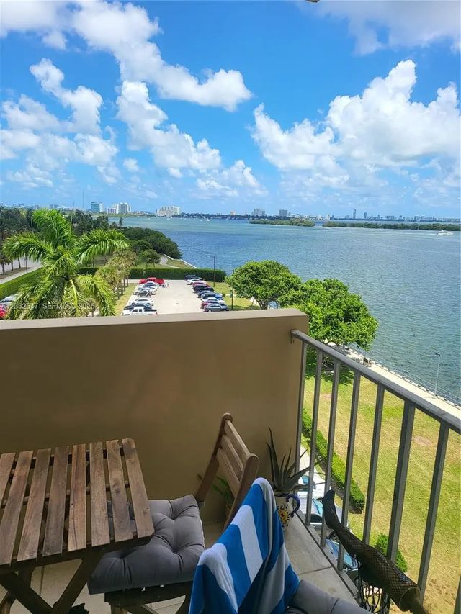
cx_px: 230
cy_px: 307
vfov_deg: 71.6
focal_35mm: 24
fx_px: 426
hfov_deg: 56.8
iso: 40
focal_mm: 5
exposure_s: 1/1849
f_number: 1.8
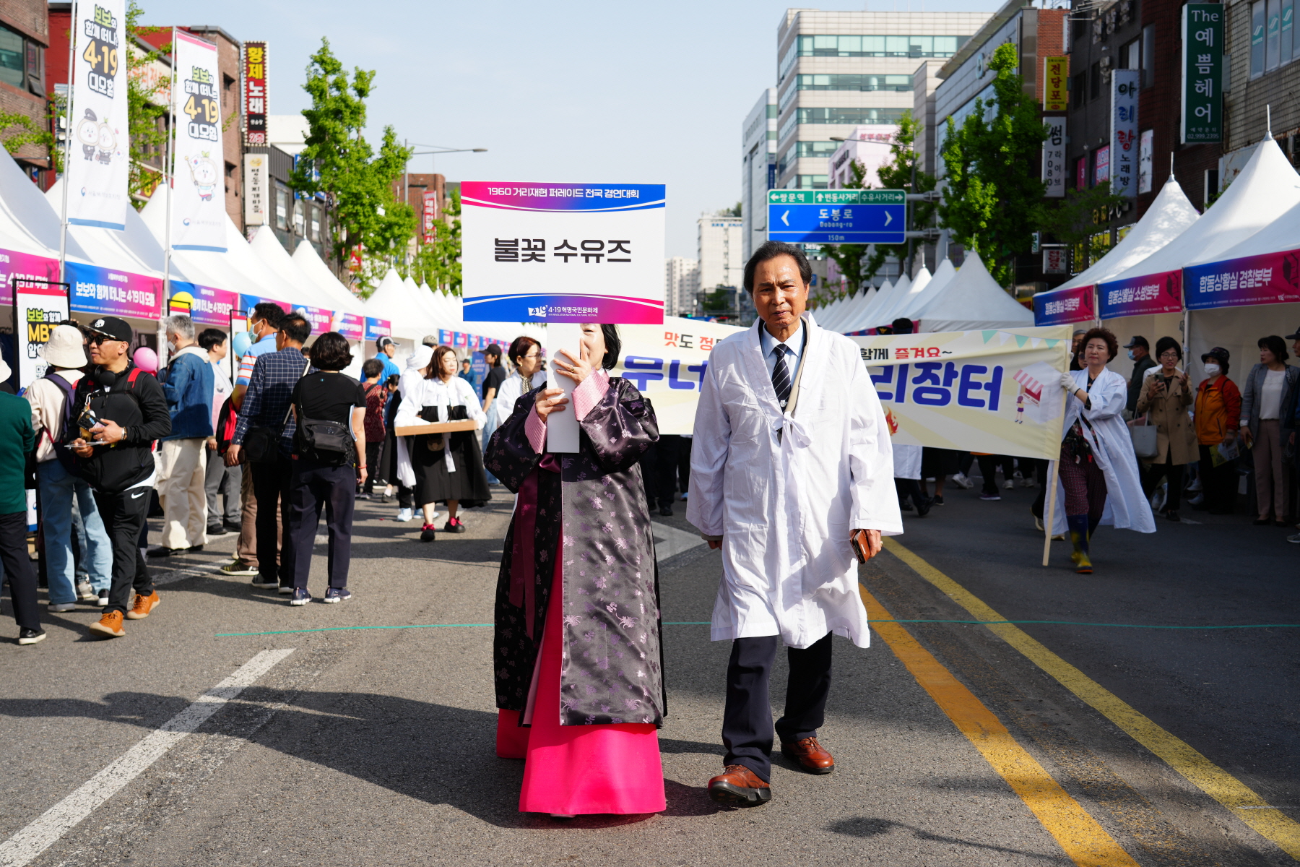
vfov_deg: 35.1
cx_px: 650
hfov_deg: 50.7
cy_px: 434
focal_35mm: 38
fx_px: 1372
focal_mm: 38
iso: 125
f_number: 4.5
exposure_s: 1/640
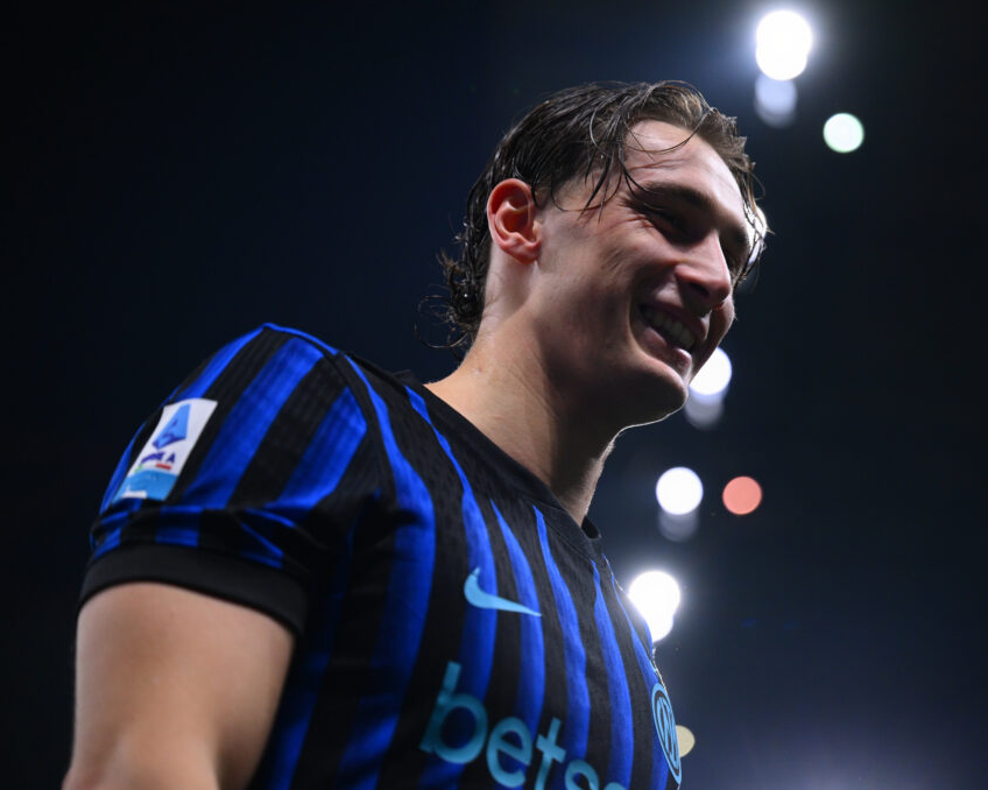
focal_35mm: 85
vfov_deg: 18.1
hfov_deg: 22.5
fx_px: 2485
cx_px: 588
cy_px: 393
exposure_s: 1/1600
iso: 2000
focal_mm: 75
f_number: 2.8
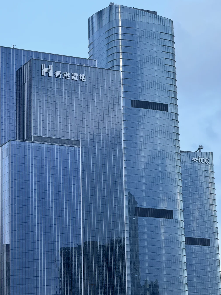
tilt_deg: +15.5
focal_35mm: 128
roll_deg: +1.4
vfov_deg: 15.4
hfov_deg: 11.6
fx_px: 1089
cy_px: 152
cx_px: 104
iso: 50
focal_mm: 15.66
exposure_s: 1/209
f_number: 2.8
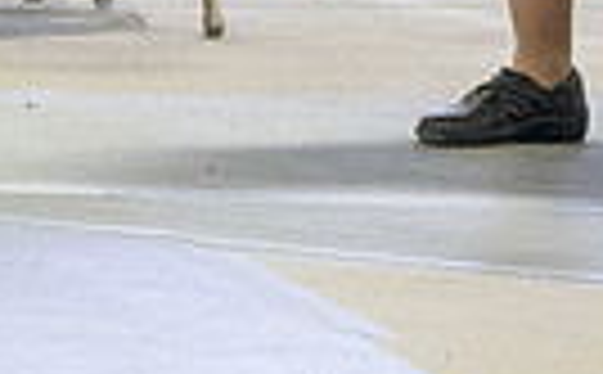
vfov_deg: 2.3
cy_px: -453
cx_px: 922
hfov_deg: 3.7
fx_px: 9360
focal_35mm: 571
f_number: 3.5
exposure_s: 1/320
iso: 6400
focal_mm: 129
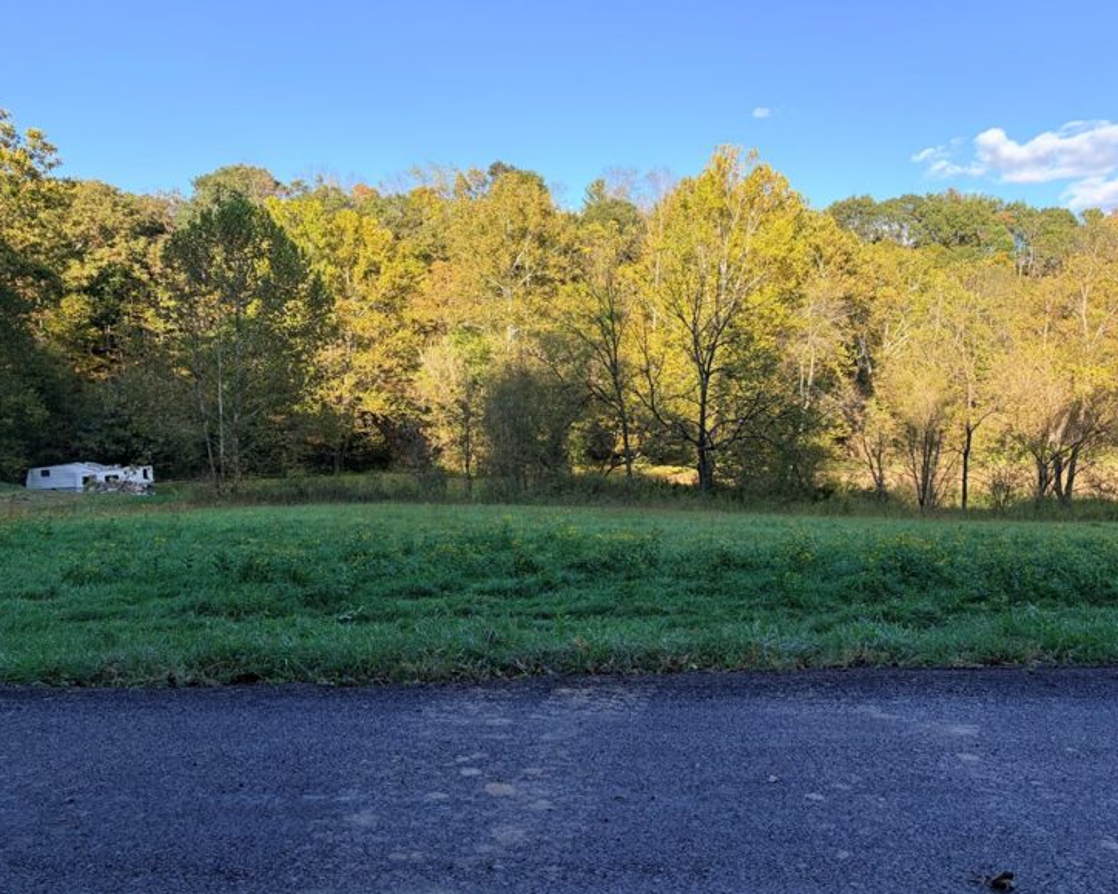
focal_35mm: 28
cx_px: 600
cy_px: 435
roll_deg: -0.2
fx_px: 926
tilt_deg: -1.5
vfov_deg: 51.5
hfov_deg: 62.1
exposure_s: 1/1032
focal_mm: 5.96
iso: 50
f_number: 1.6
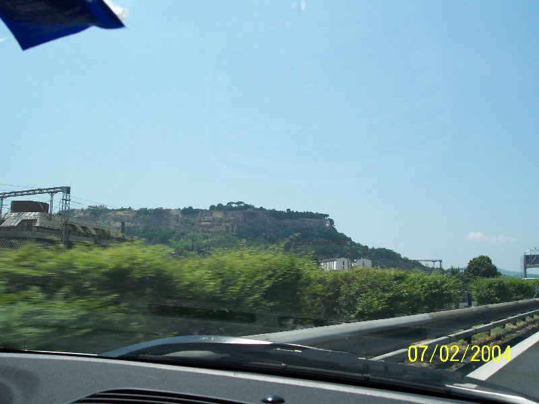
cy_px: 202
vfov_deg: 37.7
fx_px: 592
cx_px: 270
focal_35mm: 38
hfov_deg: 49.0
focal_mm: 8
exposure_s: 1/700
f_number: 4.8
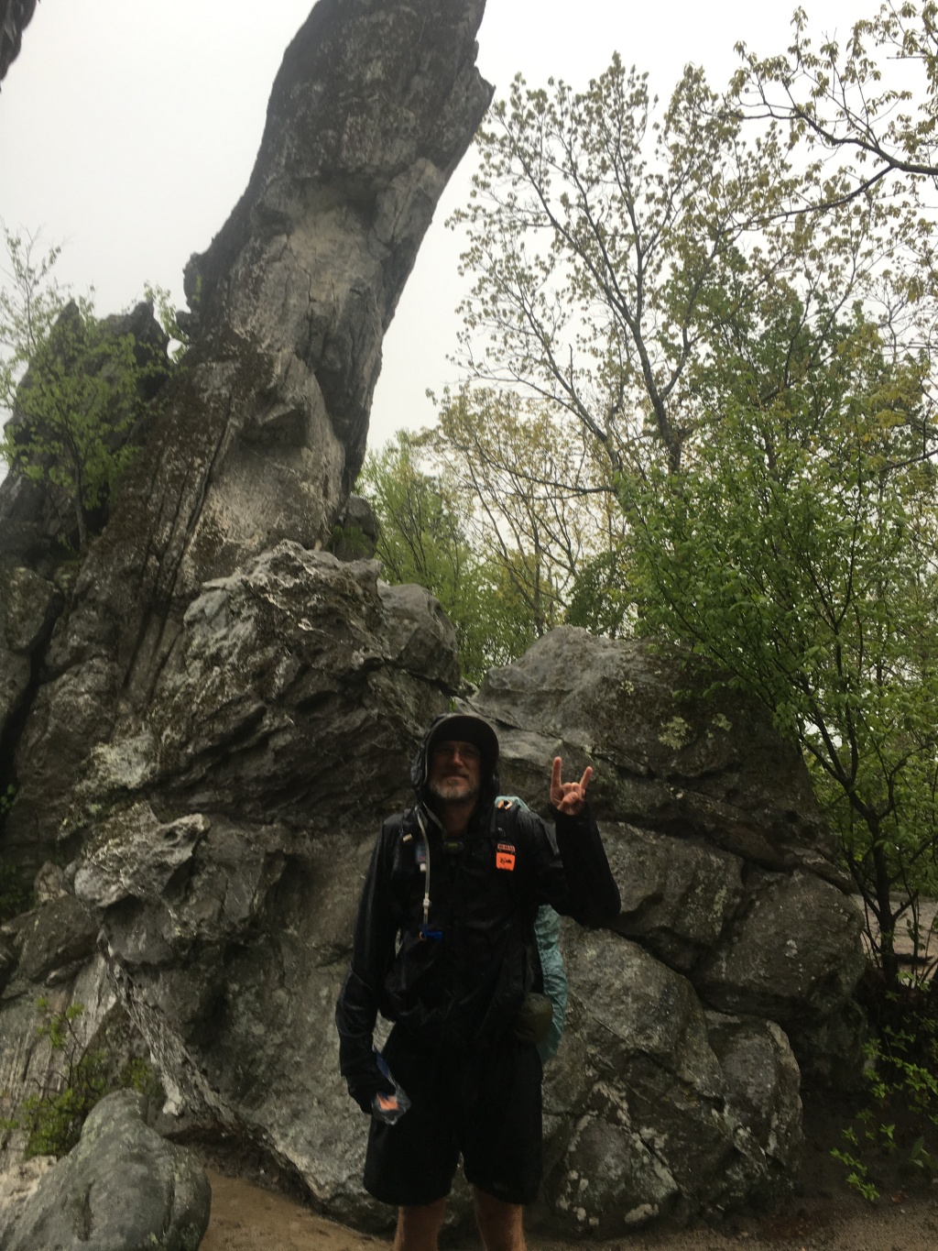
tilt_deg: +12.2
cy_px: 626
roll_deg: +0.2
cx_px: 469
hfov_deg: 48.2
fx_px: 1048
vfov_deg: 61.7
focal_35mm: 29
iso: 25
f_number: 2.2
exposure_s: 1/120
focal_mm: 4.15
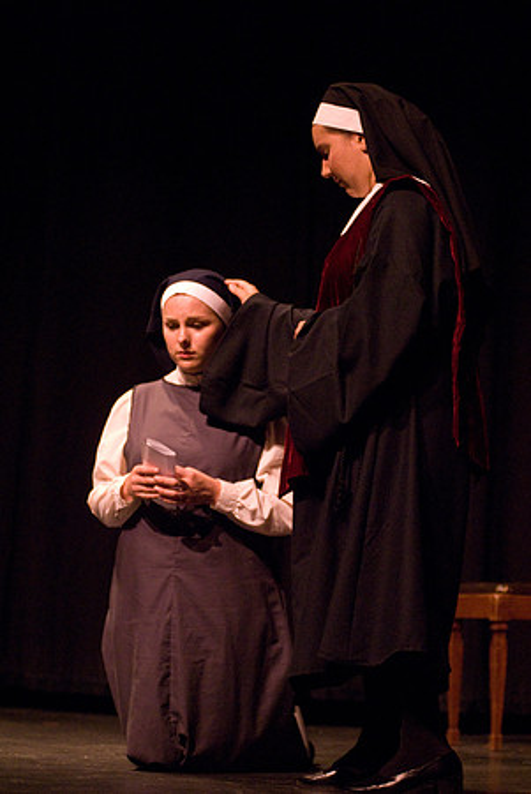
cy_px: 397
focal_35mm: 120
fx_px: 2649
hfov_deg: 11.4
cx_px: 266
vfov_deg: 17.0
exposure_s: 1/125
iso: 1600
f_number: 2.8
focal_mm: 80
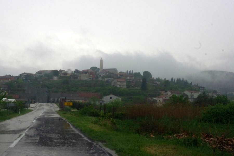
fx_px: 318
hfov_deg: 40.3
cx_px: 117
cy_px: 78
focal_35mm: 49
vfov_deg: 27.5
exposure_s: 1/100
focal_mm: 32.5
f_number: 11
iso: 1600
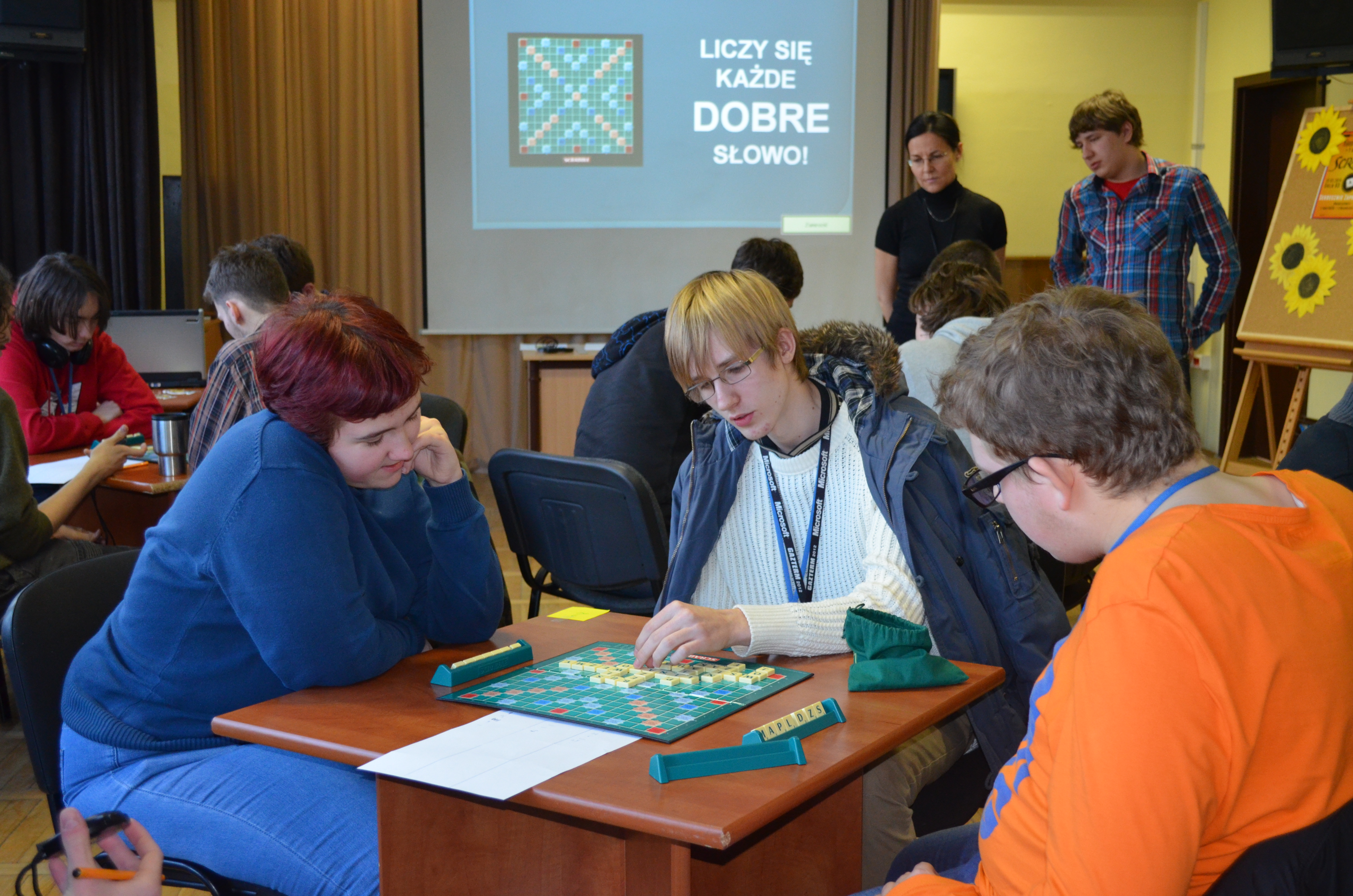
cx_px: 676
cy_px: 448
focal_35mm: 44
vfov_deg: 30.7
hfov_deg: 45.0
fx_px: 1631
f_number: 4.5
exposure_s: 1/60
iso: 1400
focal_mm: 29
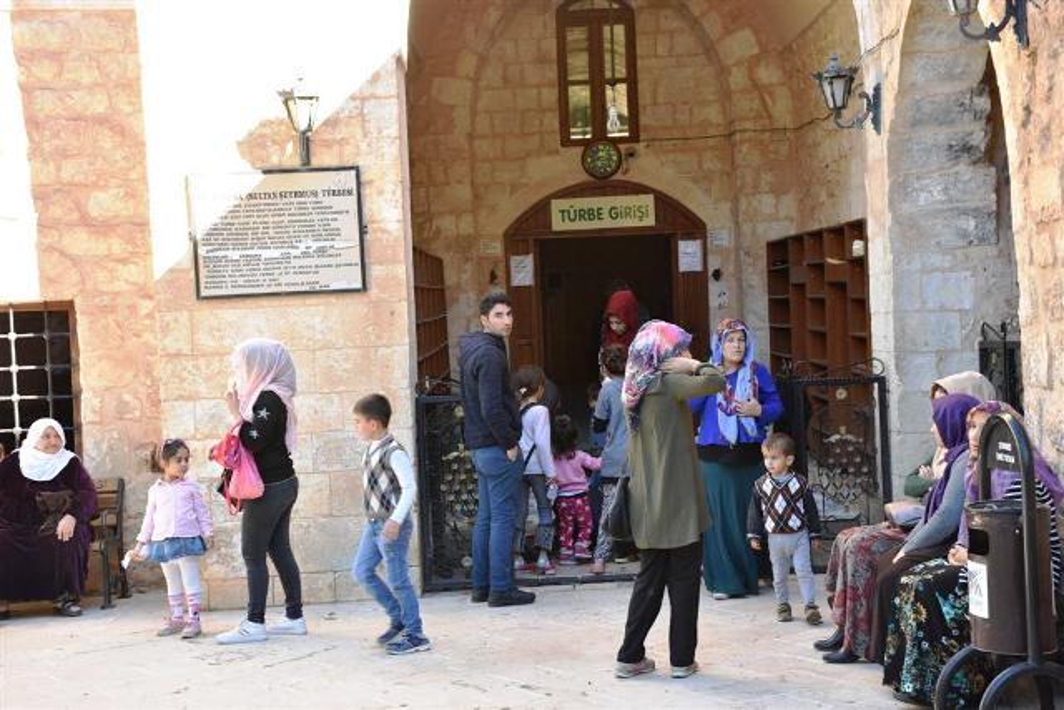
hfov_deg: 33.4
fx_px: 1774
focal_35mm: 60
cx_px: 532
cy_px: 355
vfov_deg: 22.6
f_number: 6.3
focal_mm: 40
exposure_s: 1/160
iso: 800
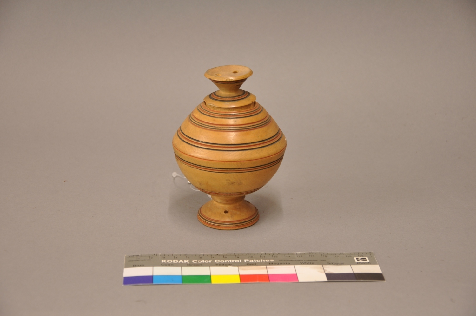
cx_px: 238
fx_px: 1307
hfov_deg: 20.6
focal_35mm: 99
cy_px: 158
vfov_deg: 13.8
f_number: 5.3
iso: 200
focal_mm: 66
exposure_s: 1/4
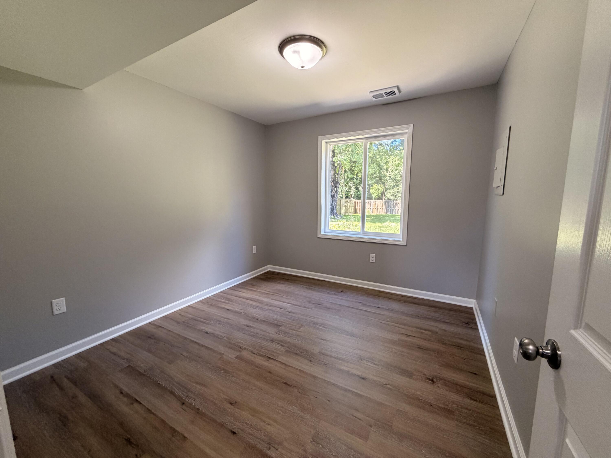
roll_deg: +0.1
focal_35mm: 14
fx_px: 247
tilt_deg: -8.8
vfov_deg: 85.7
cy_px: 229
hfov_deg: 102.1
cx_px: 306
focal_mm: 2.22
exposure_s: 1/120
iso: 200
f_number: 2.2
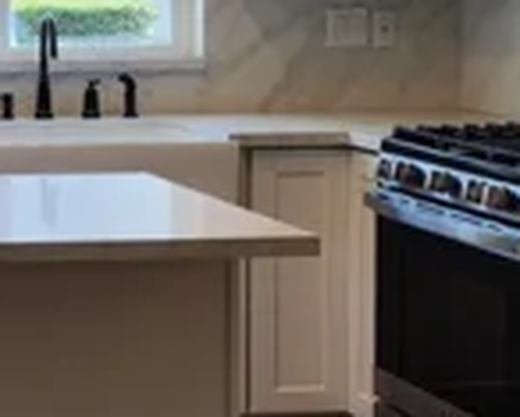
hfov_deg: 15.1
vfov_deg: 13.3
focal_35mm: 115
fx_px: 1771
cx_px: -326
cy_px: 64
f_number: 1.8
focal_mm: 6.4
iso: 80
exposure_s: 1/120
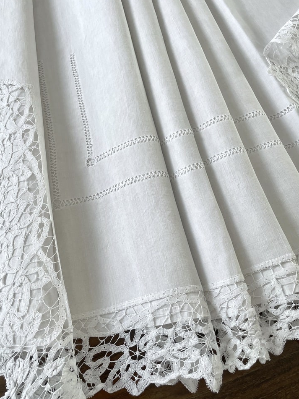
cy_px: 203
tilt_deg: -68.0
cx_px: 139
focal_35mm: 28
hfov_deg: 49.7
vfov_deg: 63.4
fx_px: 323
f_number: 1.6
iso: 100
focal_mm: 4.2
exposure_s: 1/121
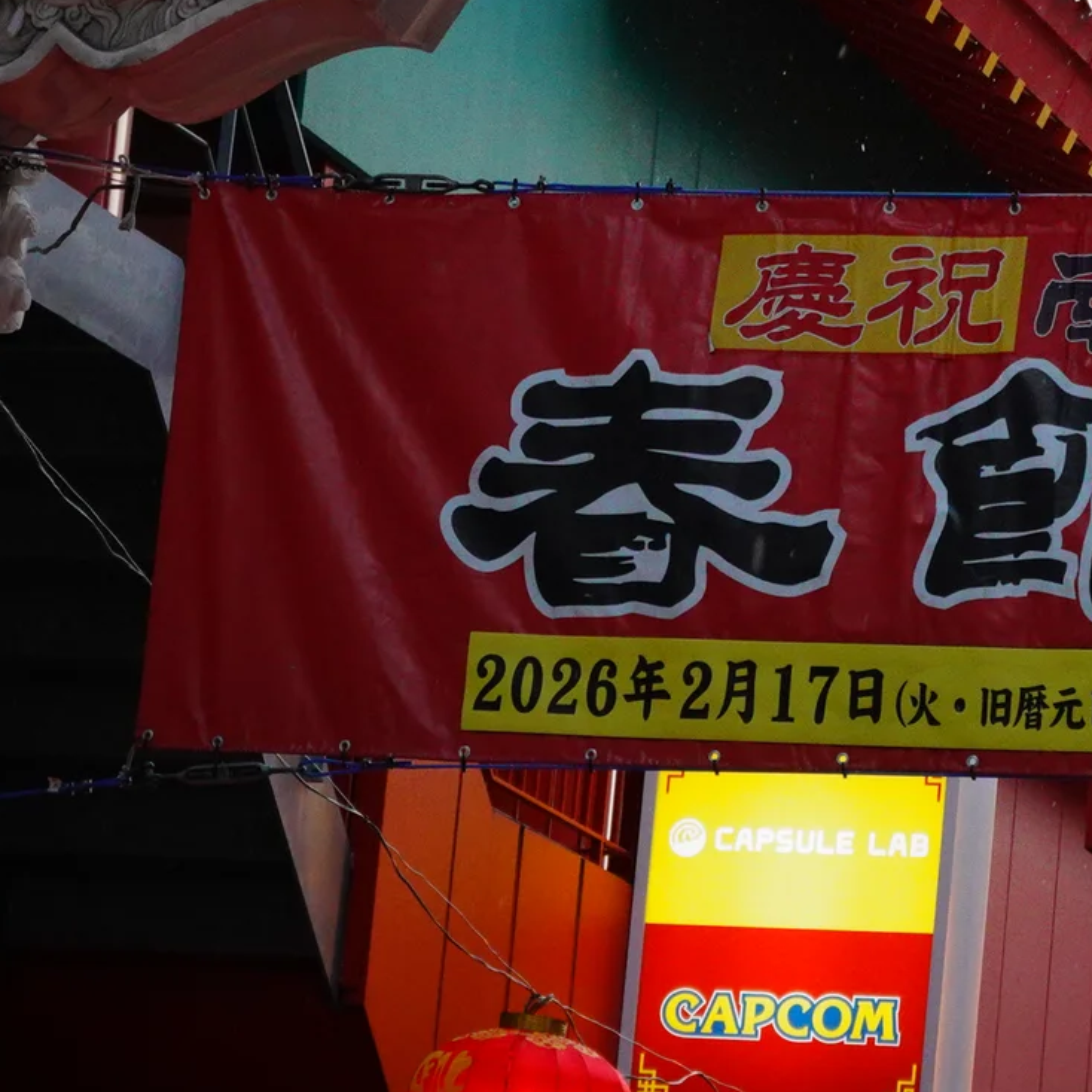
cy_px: 158
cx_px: 1053
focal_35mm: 225
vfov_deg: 7.8
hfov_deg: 7.7
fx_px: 8030
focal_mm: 29.67
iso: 400
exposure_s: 1/200
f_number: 4.5
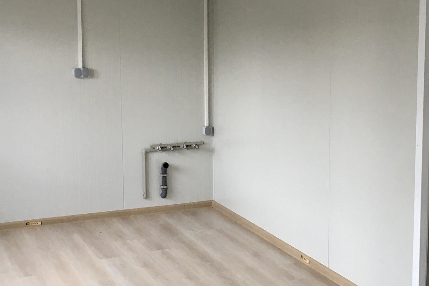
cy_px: 126
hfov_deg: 30.1
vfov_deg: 20.3
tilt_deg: -10.5
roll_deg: +0.7
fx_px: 798
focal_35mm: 67
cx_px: 235
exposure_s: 1/33
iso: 25
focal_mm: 4.15
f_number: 2.2
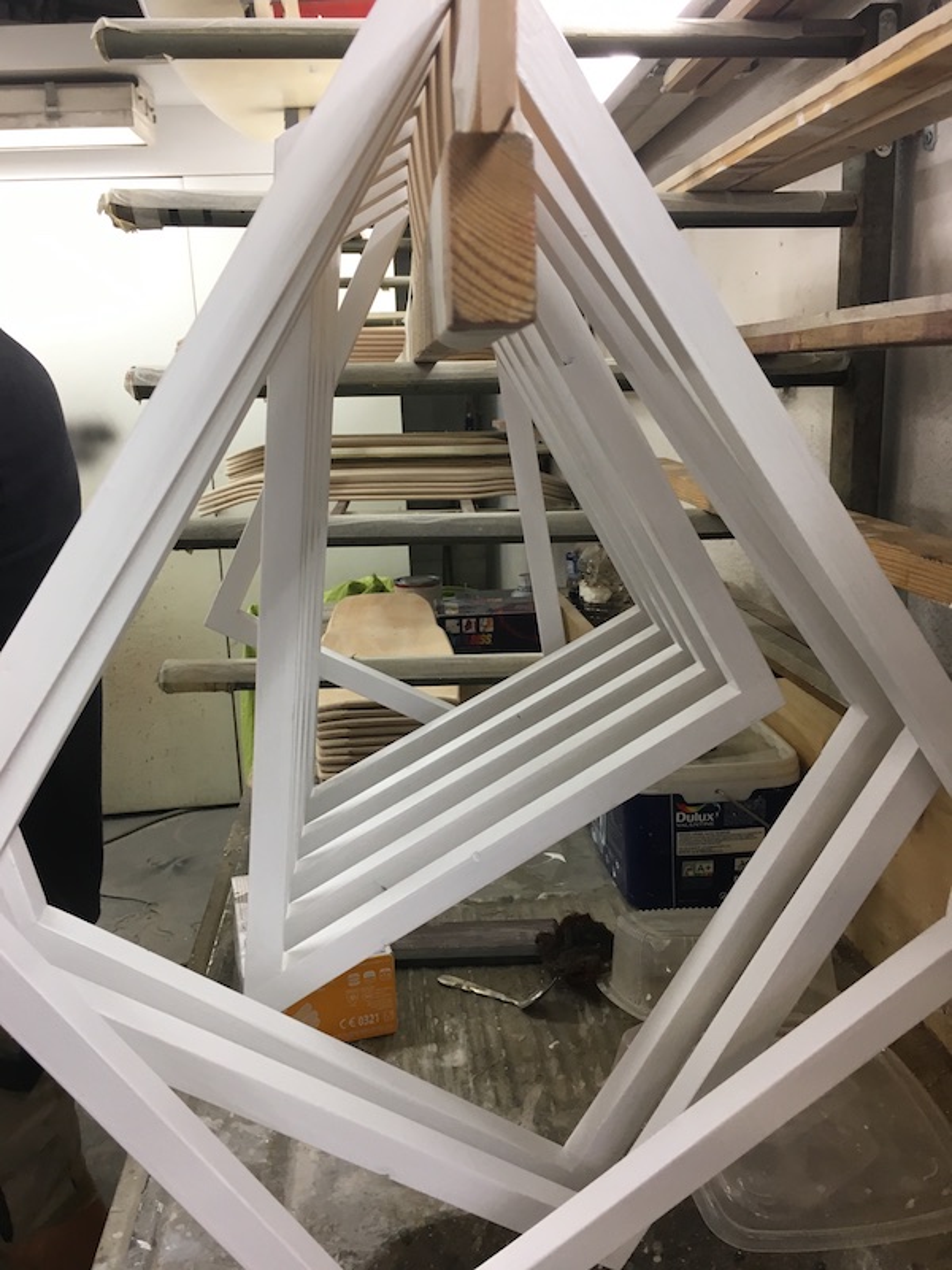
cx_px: 476
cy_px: 635
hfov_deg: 48.2
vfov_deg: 61.7
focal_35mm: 29
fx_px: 1063
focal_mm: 4.15
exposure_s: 1/33
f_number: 2.2
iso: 50
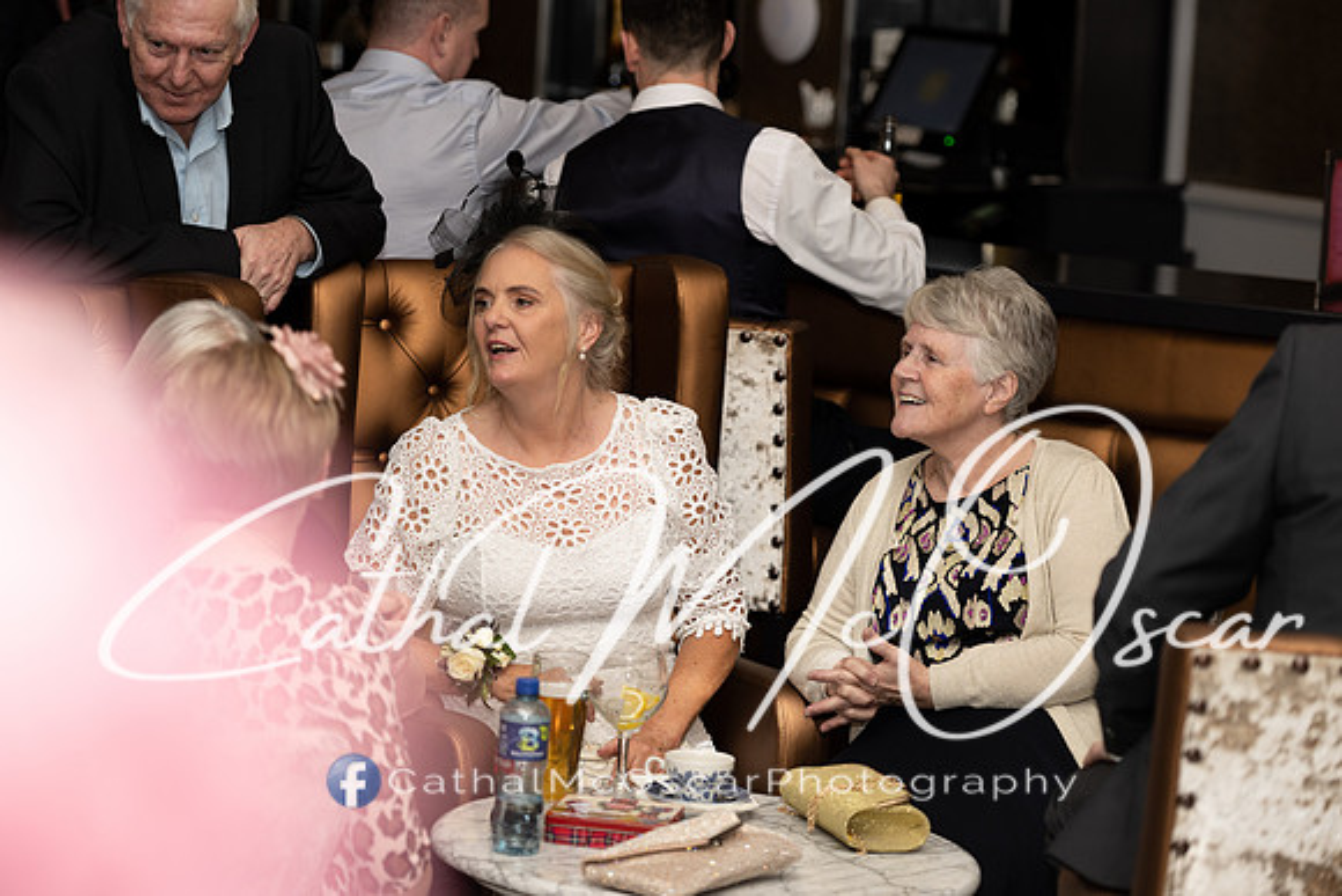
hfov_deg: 16.8
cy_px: 448
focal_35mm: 122
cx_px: 671
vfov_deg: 11.2
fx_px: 4549
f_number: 2.8
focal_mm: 122
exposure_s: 1/160
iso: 200
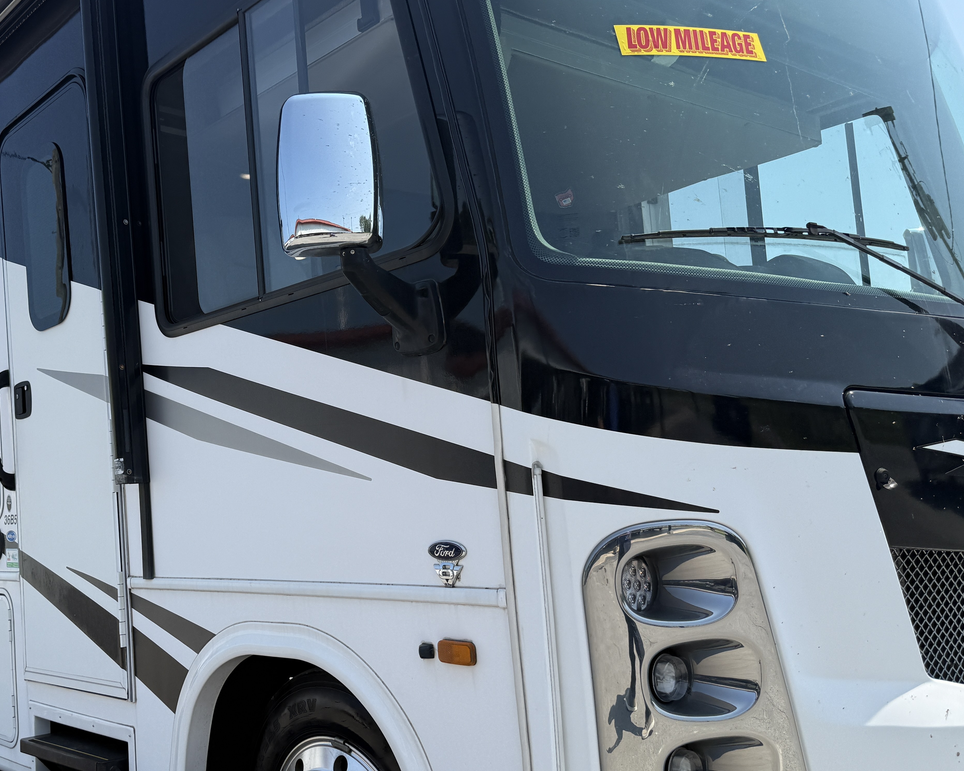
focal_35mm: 36
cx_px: 292
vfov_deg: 41.1
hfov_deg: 49.1
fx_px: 1027
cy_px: 428
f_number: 1.78
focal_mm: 6.76
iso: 80
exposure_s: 1/3425
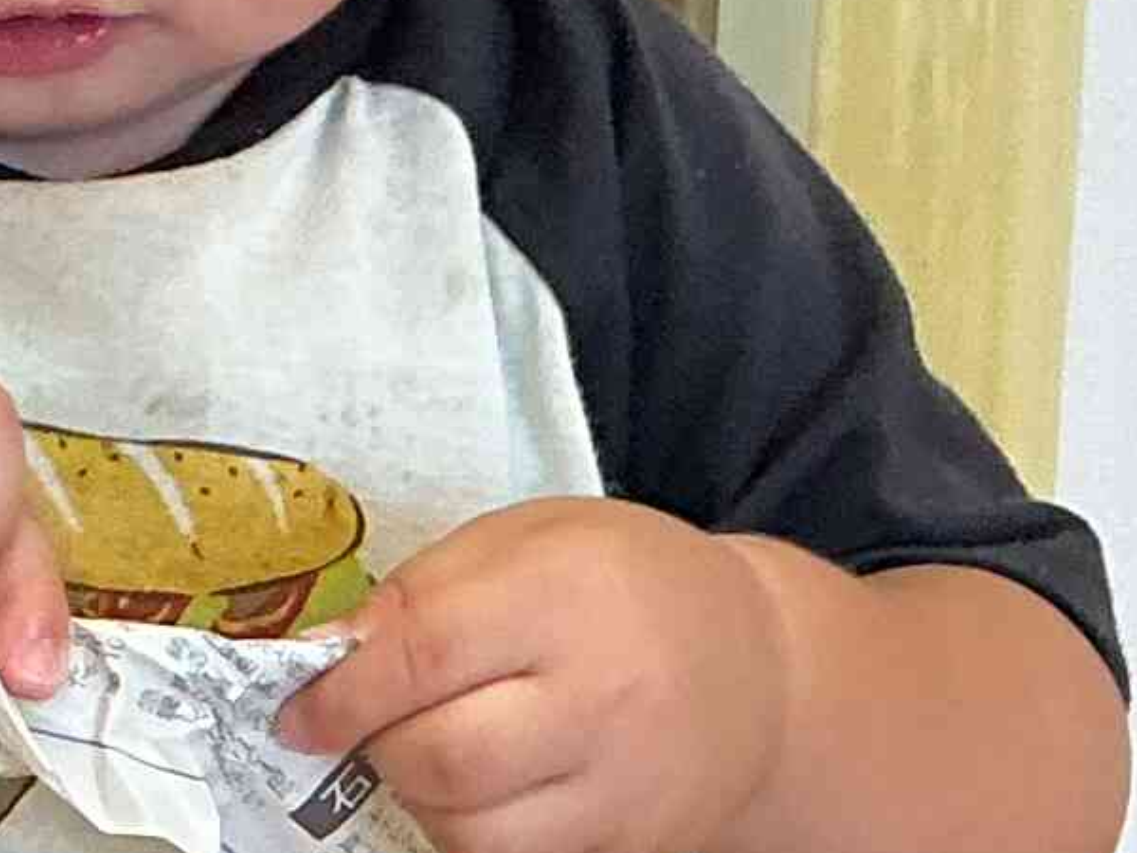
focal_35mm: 195
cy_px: 593
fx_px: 6405
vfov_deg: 7.6
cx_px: -68
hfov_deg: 10.0
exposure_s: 1/120
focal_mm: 3
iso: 64
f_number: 1.8
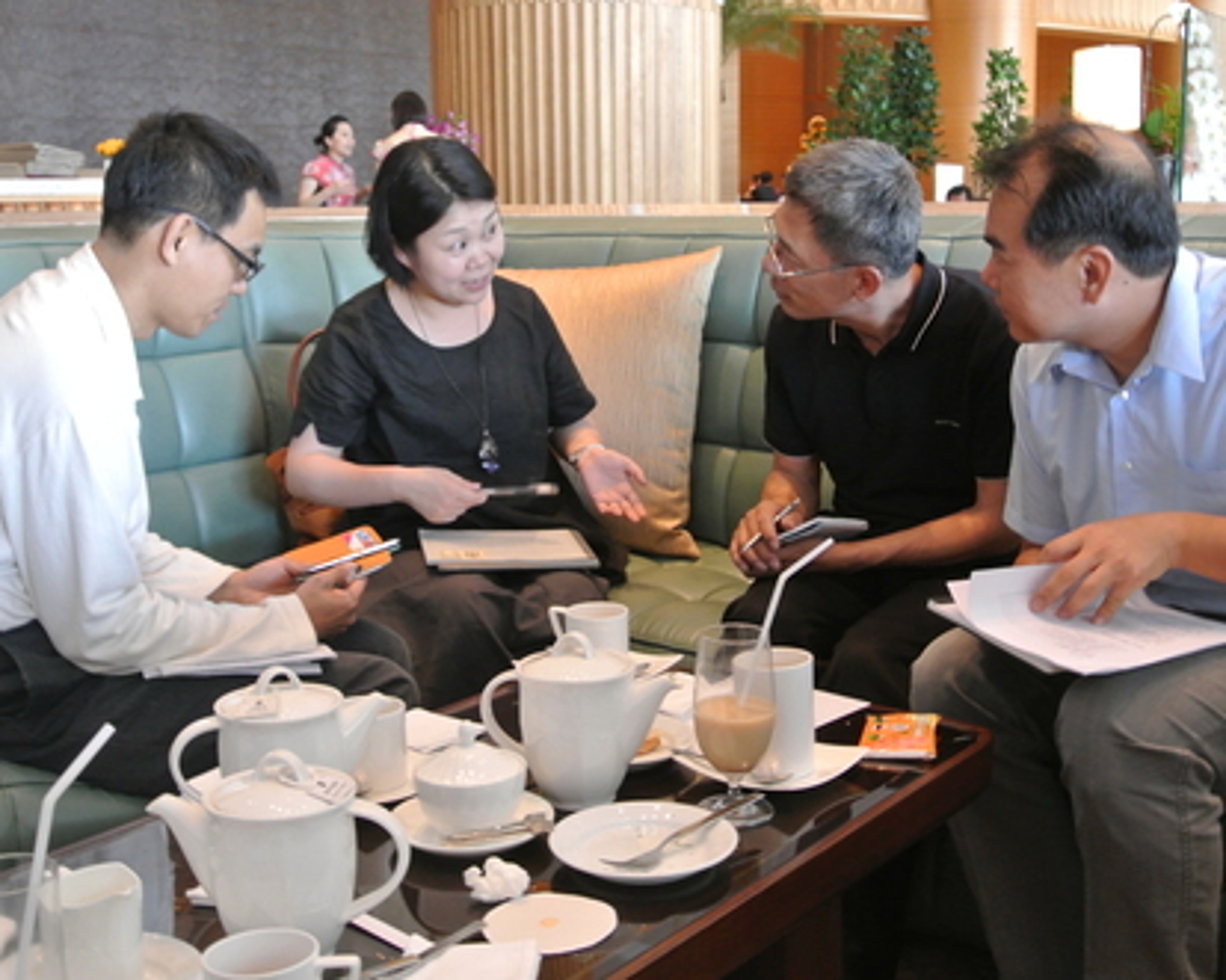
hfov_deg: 43.8
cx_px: 649
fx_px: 1524
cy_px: 487
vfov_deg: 35.7
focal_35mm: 42
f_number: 4
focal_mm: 14
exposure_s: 1/15
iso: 800
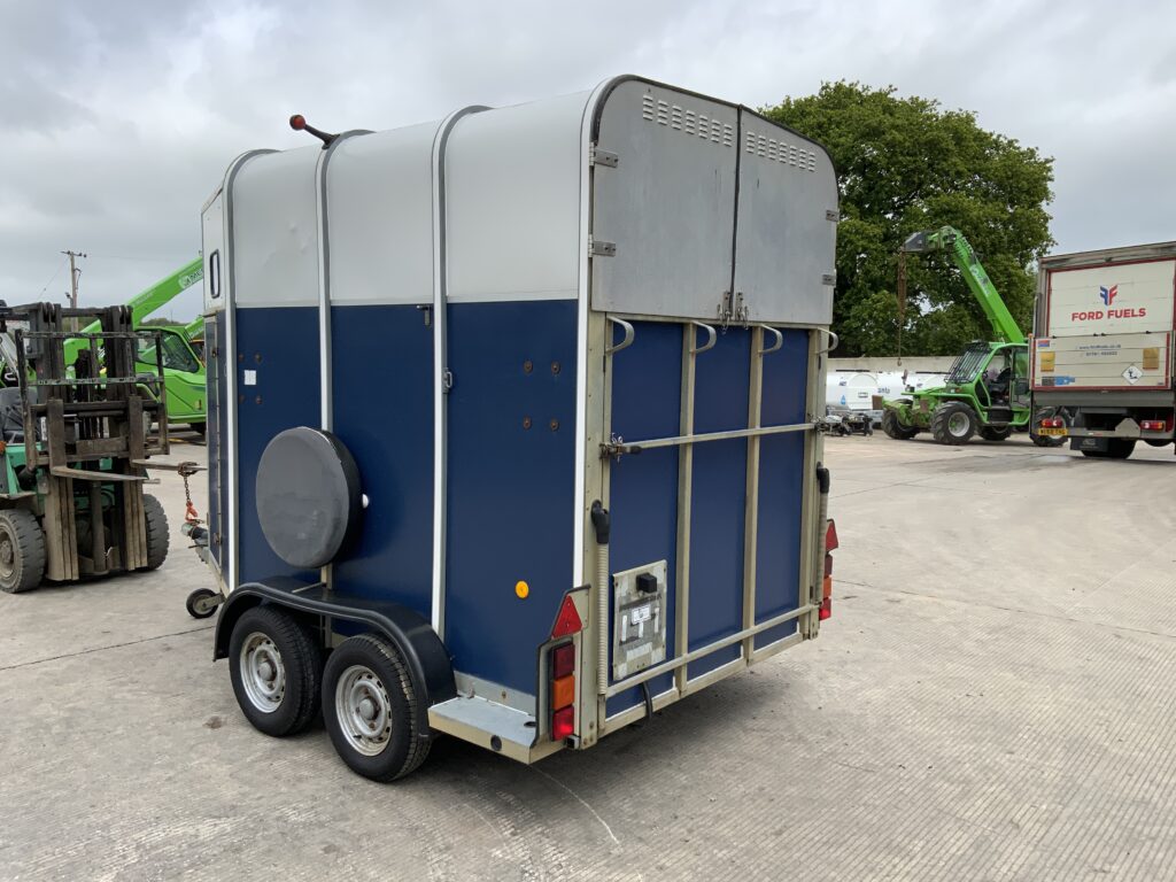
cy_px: 441
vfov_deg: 48.2
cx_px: 588
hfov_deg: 61.7
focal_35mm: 29
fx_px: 985
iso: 16
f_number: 1.8
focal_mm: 3
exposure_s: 1/1221
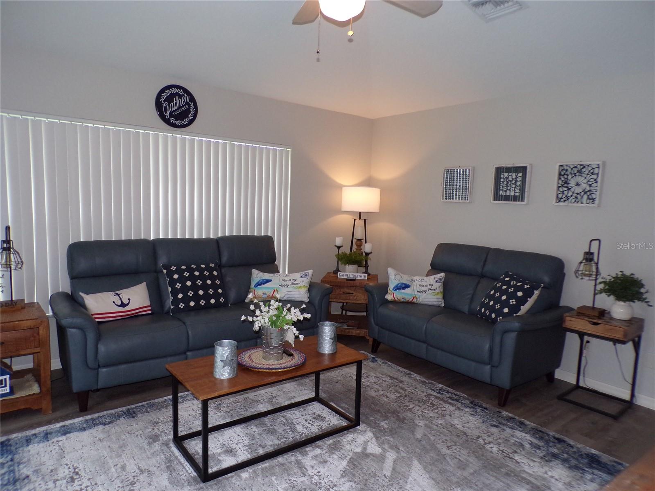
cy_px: 246
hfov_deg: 71.6
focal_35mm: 24
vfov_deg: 56.8
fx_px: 454
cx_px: 328
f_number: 3
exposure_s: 1/34
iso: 202
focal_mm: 4.3
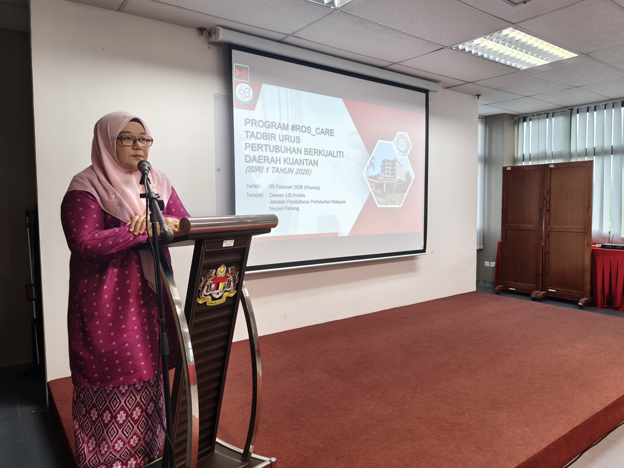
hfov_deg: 71.6
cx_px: 320
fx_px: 433
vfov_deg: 56.8
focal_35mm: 24
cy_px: 228
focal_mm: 6.57
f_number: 1.6
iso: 320
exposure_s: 1/50.1
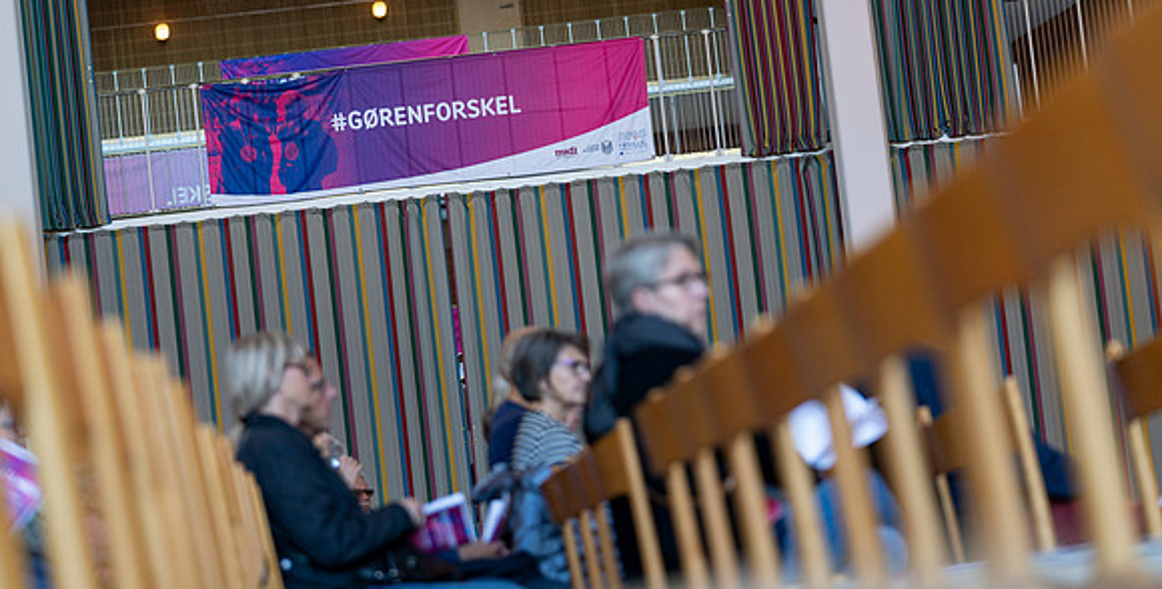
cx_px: 582
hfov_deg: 18.9
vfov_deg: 9.6
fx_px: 3496
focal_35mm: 116
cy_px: 277
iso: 500
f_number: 2.8
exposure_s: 1/250
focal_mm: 105
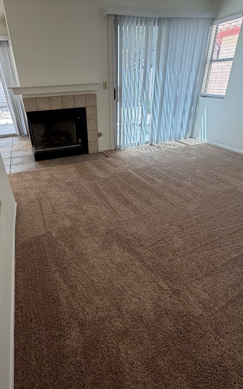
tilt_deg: -29.7
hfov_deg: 59.2
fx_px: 212
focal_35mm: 20
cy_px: 196
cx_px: 99
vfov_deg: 85.1
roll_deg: +3.5
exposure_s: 1/120
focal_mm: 2.22
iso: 100
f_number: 2.2
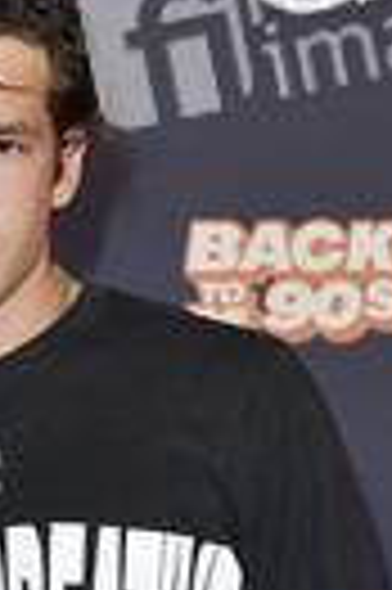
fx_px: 2751
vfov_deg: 12.0
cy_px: 698
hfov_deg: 8.1
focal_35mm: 168
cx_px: -99
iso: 800
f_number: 6.3
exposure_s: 1/200
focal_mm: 55
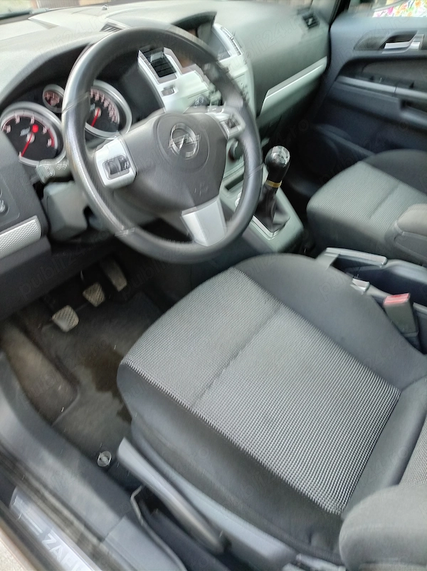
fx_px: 412
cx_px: 214
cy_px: 286
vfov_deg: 69.4
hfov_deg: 54.8
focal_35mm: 25
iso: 223
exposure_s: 1/25
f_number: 1.8
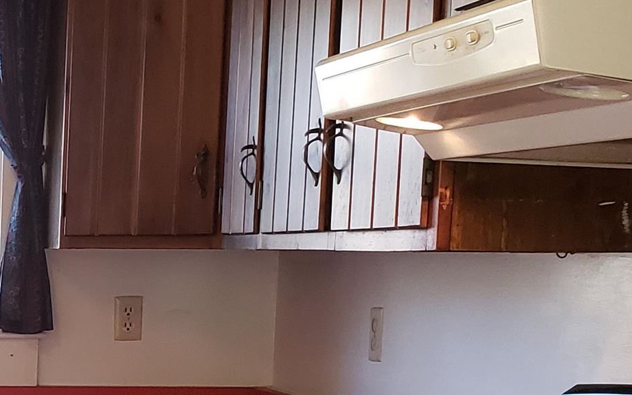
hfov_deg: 20.3
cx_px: -234
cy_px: 487
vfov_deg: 13.8
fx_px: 1585
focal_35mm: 92
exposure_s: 1/60
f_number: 2.4
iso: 320
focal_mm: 4.3
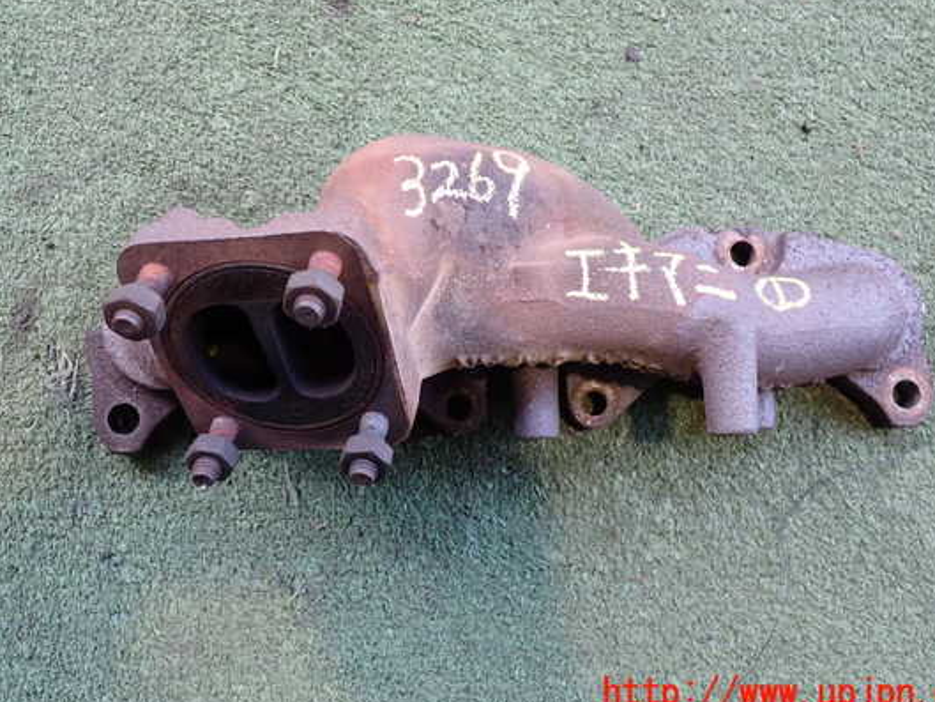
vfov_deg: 41.8
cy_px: 318
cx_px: 472
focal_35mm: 34
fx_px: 919
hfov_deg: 53.9
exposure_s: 1/40
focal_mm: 5.4
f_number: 2.3
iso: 200
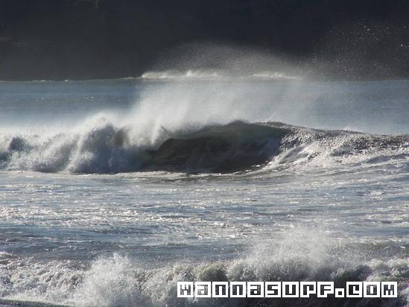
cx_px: 204
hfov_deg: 5.2
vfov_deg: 3.9
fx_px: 4491
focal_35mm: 380
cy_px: 154
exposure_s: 1/800
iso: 80
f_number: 7.1
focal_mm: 63
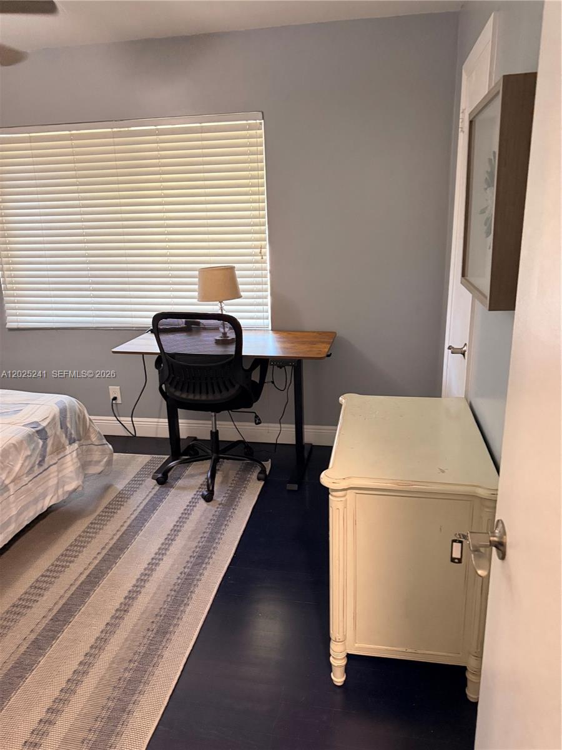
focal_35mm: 24
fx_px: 520
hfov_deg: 56.8
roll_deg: +2.2
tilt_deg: -15.2
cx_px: 281
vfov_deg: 71.6
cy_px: 375
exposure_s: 1/60
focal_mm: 6.76
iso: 500
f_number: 1.78
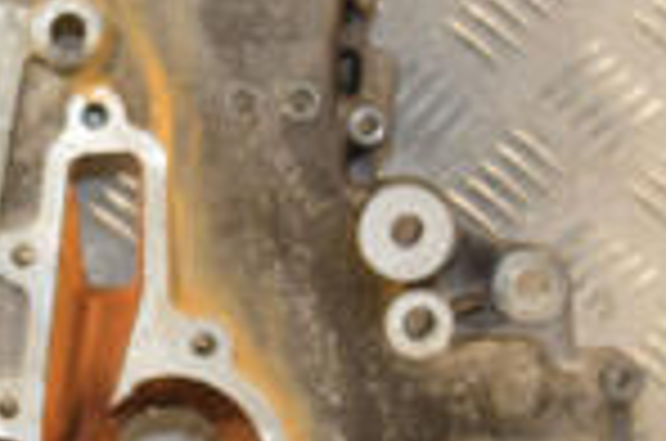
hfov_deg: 11.3
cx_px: 256
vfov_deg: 7.5
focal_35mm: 183
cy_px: 202
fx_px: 3378
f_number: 6.3
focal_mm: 30
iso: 800
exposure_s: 1/200
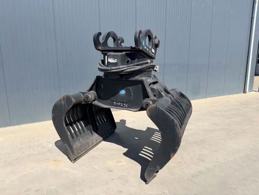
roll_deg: -0.2
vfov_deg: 56.8
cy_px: 98
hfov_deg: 71.6
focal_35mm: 24
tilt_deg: -10.2
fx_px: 180
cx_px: 130
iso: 80
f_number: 1.78
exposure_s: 1/3759
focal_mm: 6.76
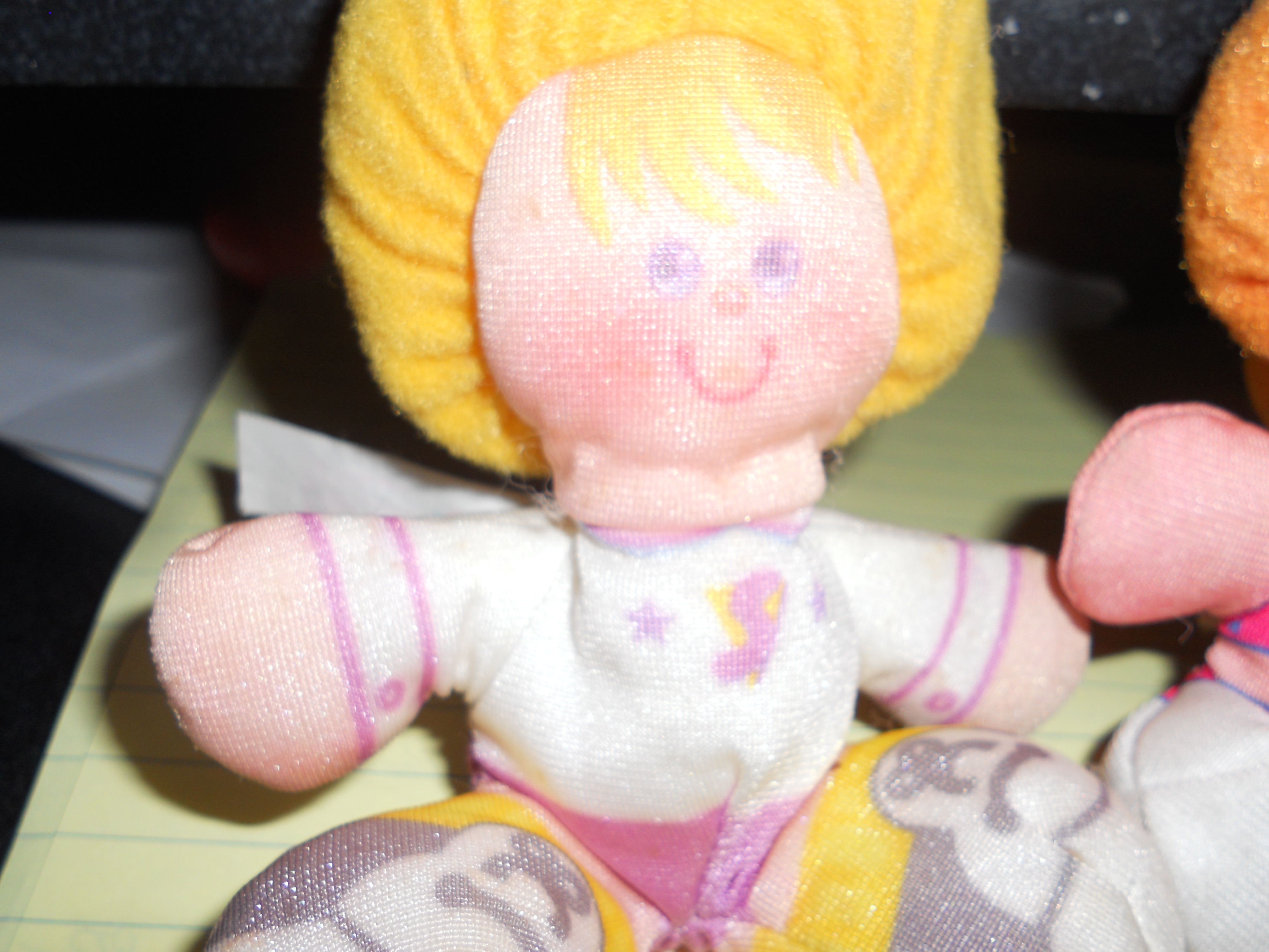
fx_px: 1173
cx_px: 634
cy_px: 476
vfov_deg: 44.2
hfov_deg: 56.8
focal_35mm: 32
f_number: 8.8
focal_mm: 5.8
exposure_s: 1/25
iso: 80
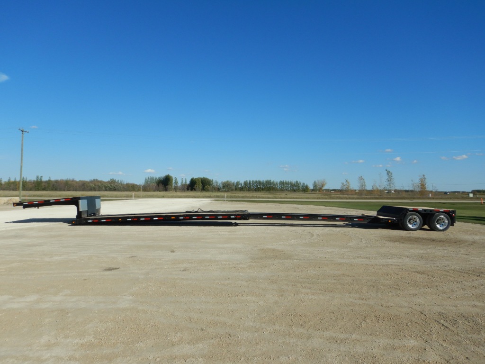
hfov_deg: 71.6
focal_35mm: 24
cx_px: 242
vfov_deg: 56.8
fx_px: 336
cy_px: 182
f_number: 8.2
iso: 125
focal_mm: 4.3
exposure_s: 1/400
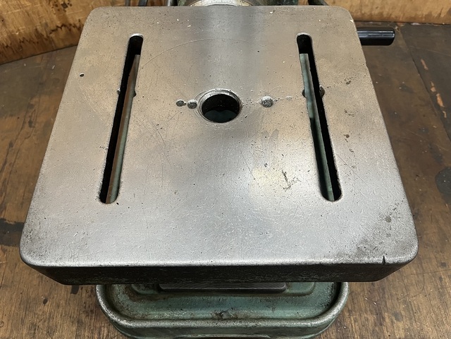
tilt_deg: -60.5
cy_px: 170
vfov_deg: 53.1
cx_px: 226
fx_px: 339
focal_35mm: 26
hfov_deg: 67.3
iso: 160
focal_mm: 5.1
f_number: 1.6
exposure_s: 1/60
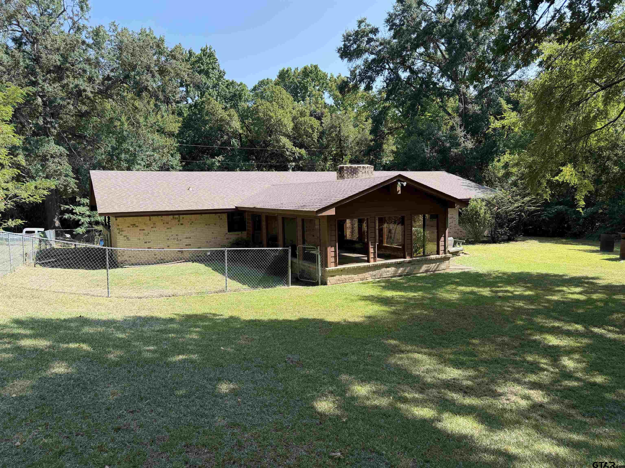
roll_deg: +2.3
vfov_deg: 56.8
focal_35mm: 24
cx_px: 312
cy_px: 234
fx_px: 433
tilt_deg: -5.6
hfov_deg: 71.6
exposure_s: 1/1553
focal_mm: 6.76
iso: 100
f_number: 1.78
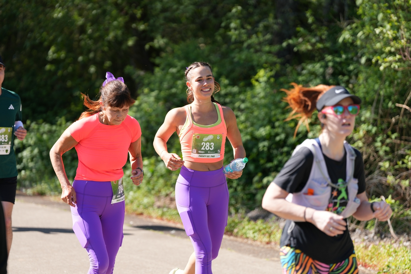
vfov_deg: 9.6
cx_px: 206
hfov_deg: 14.4
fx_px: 1632
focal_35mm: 143
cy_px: 137
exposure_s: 1/2000
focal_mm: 143
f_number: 2.8
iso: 320
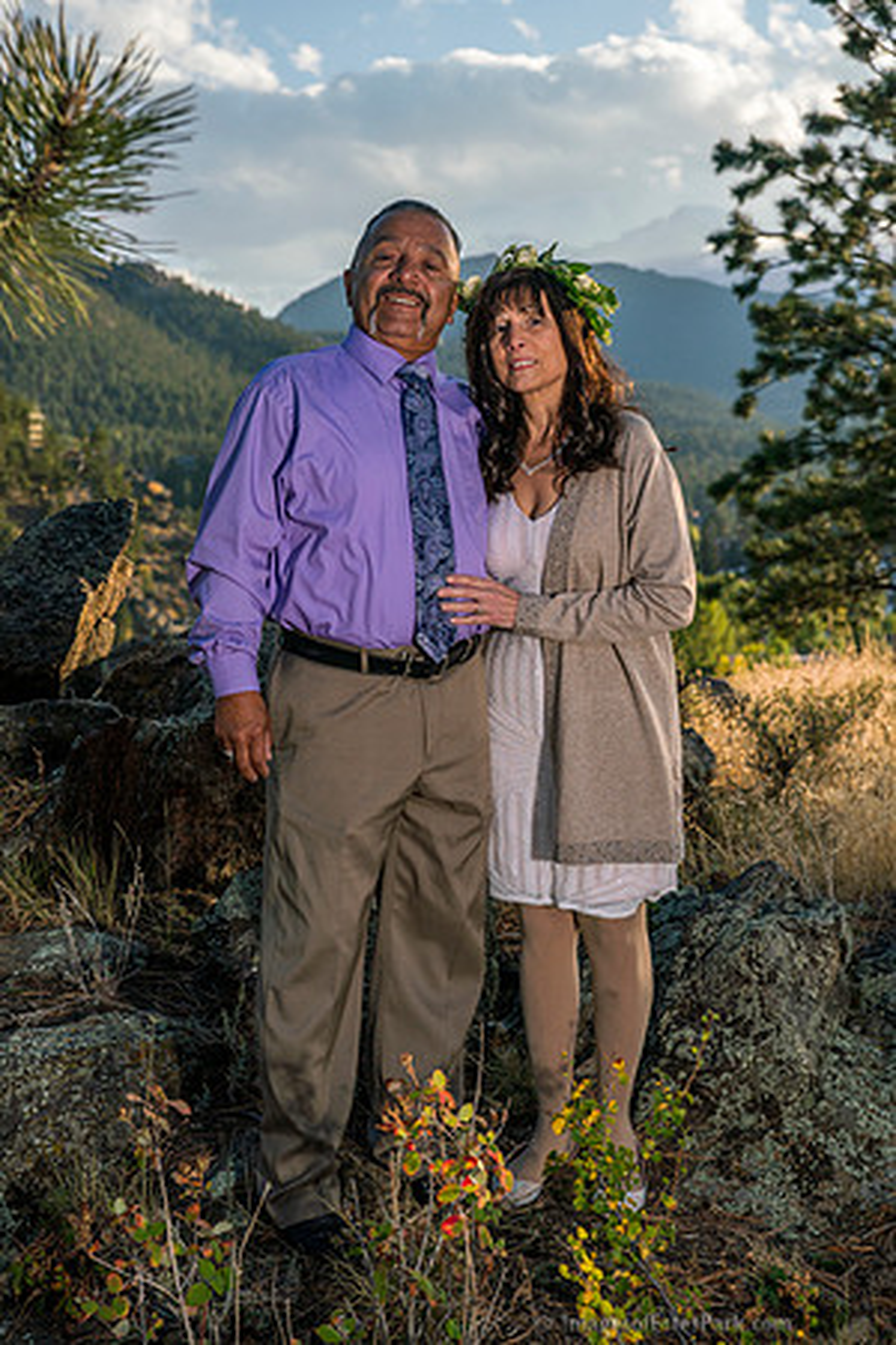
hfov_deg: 24.6
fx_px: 2053
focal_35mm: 55
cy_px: 672
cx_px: 448
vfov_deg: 36.2
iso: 160
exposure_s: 1/640
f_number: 5.6
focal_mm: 55
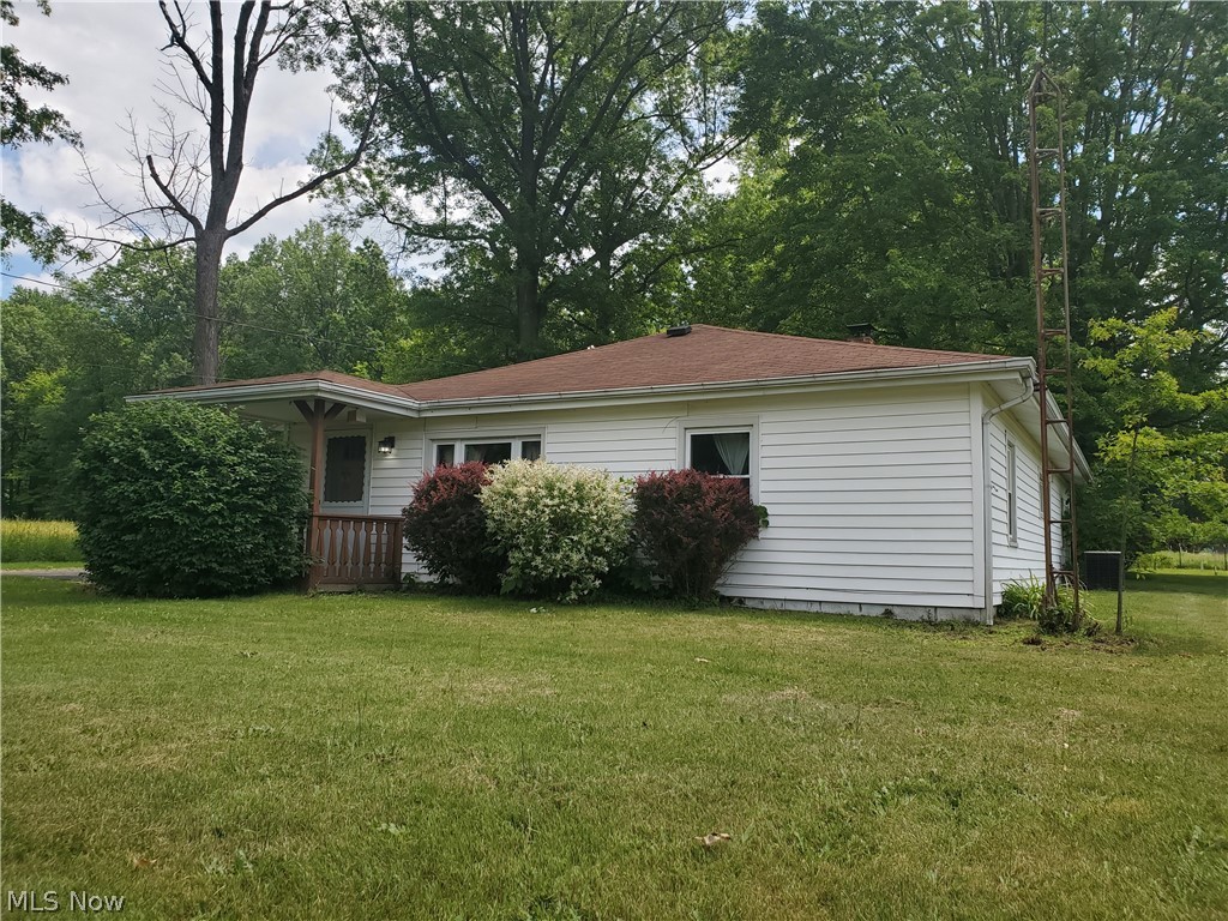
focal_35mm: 26
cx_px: 614
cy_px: 460
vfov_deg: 53.1
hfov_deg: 67.3
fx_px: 922
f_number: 2.4
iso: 50
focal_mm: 4.3
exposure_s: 1/1002
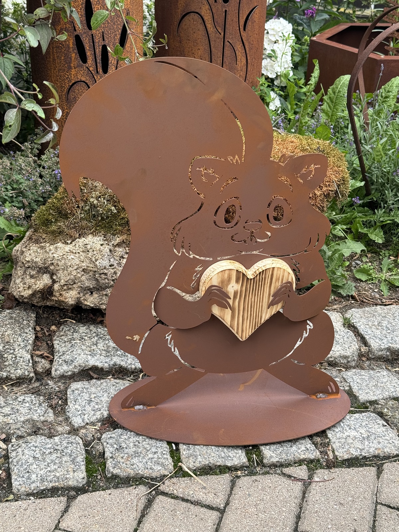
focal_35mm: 48
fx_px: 738
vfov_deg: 39.7
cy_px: 266
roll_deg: -0.8
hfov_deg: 30.3
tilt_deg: -29.8
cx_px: 200
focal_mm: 6.76
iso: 64
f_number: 1.78
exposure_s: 1/531
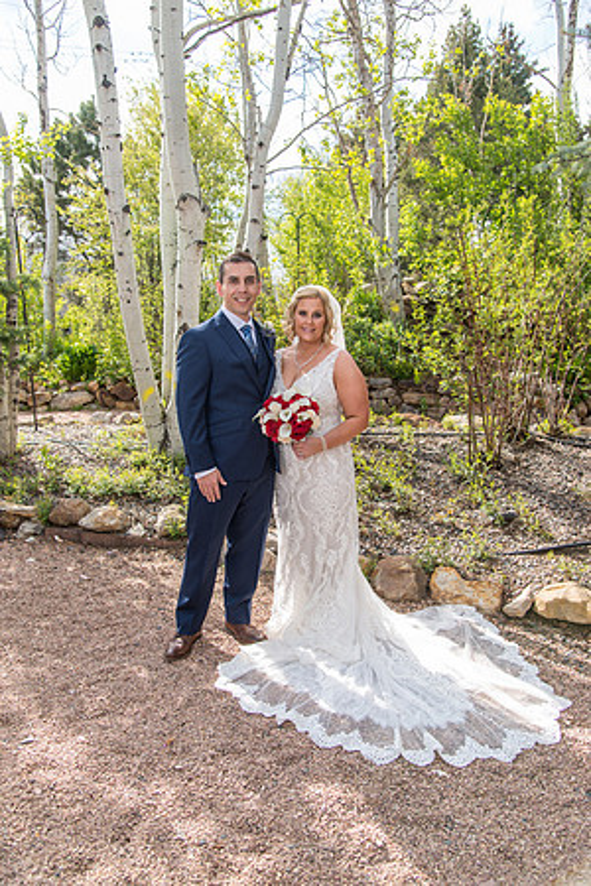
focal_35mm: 31
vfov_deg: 60.3
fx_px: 763
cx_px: 296
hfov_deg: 42.3
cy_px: 443
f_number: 5
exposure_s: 1/160
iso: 80
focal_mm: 31
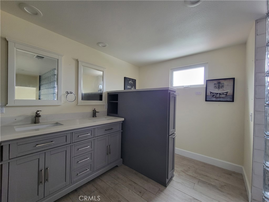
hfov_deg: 106.2
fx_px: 101
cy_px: 101
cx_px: 134
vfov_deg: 89.9
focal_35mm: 13
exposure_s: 1/50
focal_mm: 2.2
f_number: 2.2
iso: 320
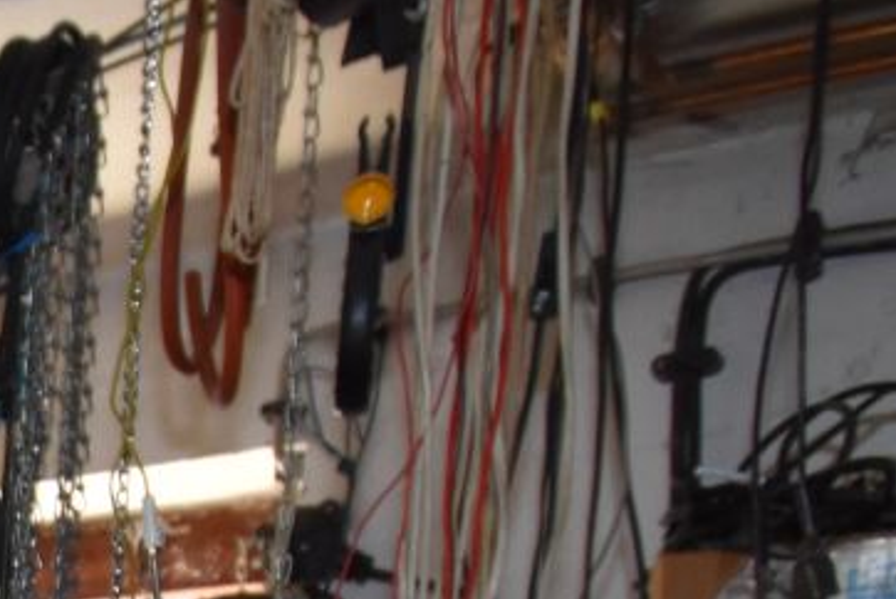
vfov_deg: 16.6
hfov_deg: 21.4
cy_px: 1114
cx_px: -665
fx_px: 1669
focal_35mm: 67
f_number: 5
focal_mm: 10
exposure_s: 1/100
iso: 800
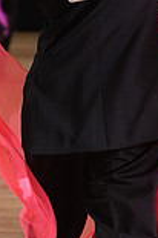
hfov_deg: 2.1
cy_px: 322
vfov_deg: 3.2
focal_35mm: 645
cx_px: 61
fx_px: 4255
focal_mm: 172
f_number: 7.1
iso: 4000
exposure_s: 1/200
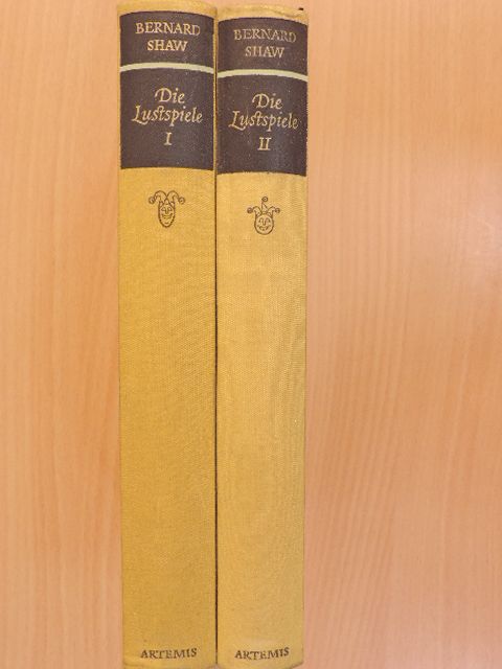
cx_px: 251
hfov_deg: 40.7
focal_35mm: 35
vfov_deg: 52.6
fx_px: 677
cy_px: 334
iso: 400
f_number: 4.1
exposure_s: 1/15
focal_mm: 6.2
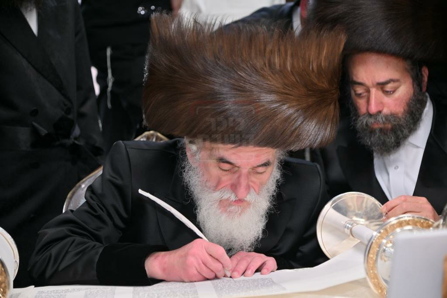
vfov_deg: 15.9
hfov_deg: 23.6
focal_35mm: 86
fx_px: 1068
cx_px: 224
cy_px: 149
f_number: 4
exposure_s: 1/200
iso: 640
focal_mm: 86
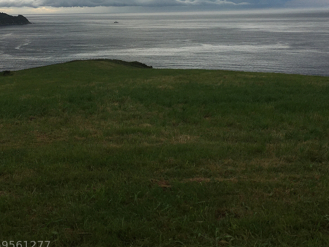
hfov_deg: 38.2
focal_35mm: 50
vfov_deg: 28.6
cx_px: 149
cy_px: 60
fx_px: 475
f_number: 2.2
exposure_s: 1/3077
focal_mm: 4.15
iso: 25
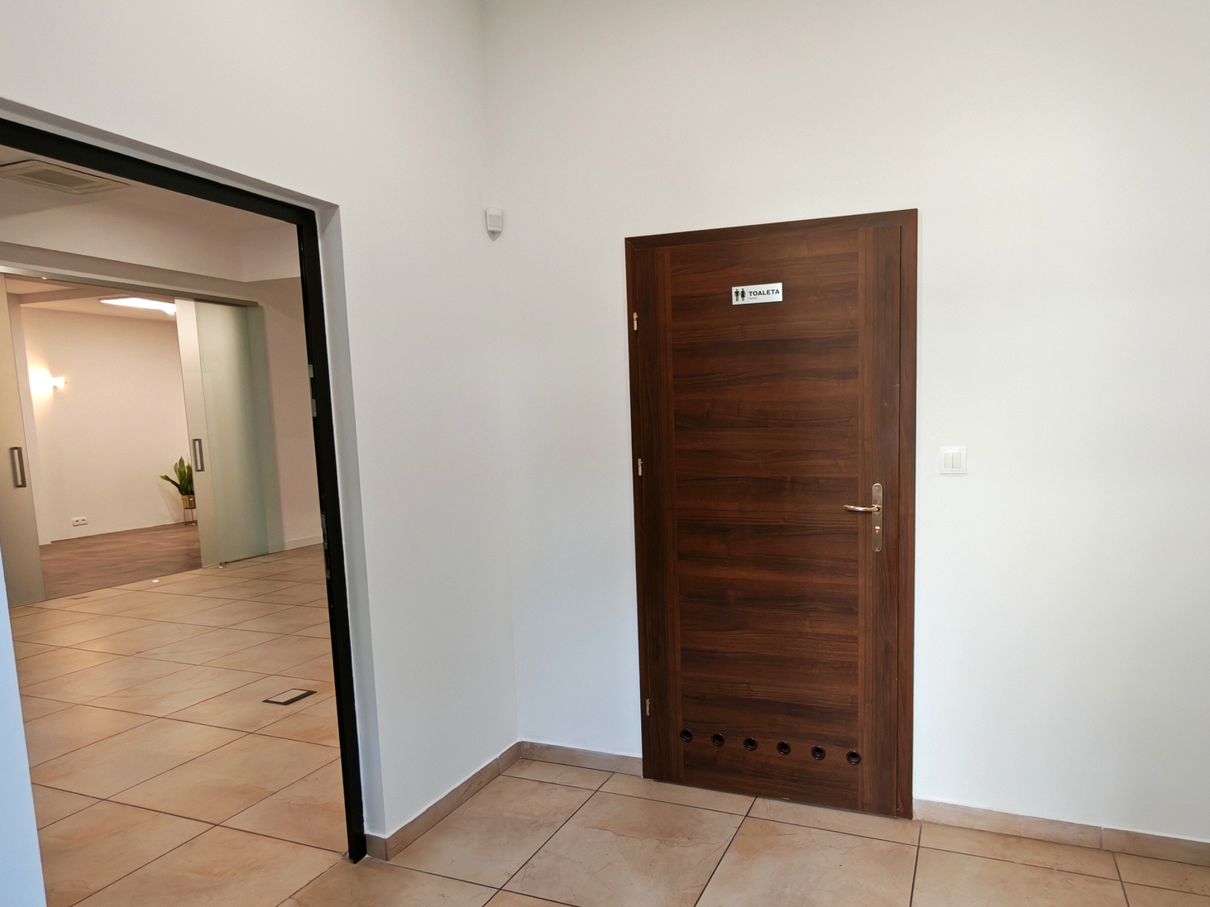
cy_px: 483
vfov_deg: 63.4
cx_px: 735
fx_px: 734
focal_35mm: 21
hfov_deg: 77.9
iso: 125
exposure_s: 1/50
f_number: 2.2
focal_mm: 1.96
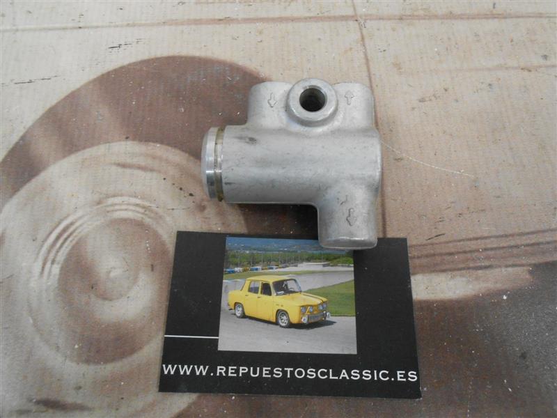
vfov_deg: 53.1
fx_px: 418
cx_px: 278
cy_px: 209
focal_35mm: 26
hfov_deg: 67.3
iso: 400
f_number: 3.5
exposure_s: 1/20
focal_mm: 4.6
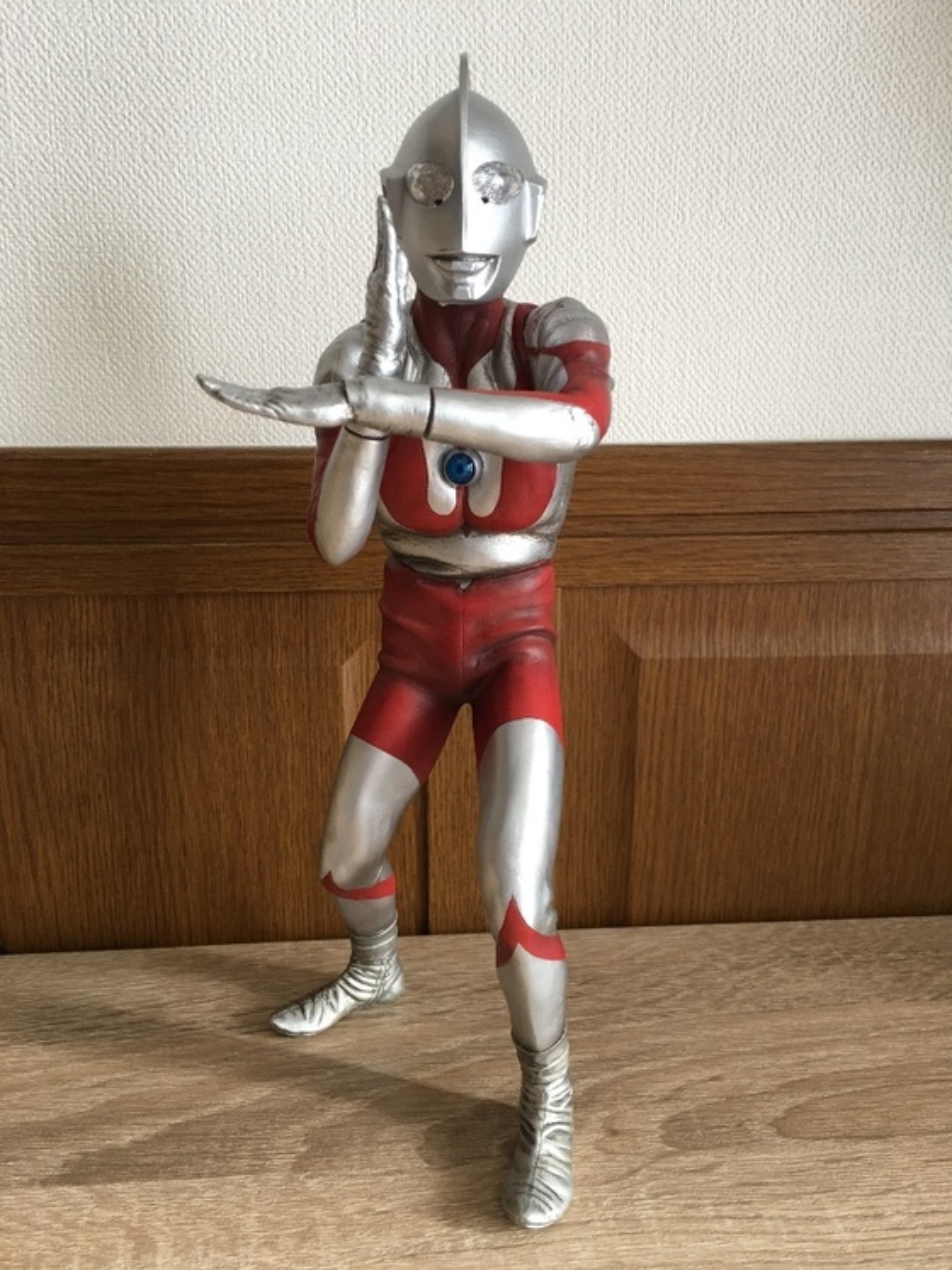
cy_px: 635
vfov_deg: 61.7
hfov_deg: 48.2
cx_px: 476
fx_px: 1064
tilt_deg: -16.2
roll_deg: +0.7
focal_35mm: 29
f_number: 2.2
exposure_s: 1/30
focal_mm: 4.15
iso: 32
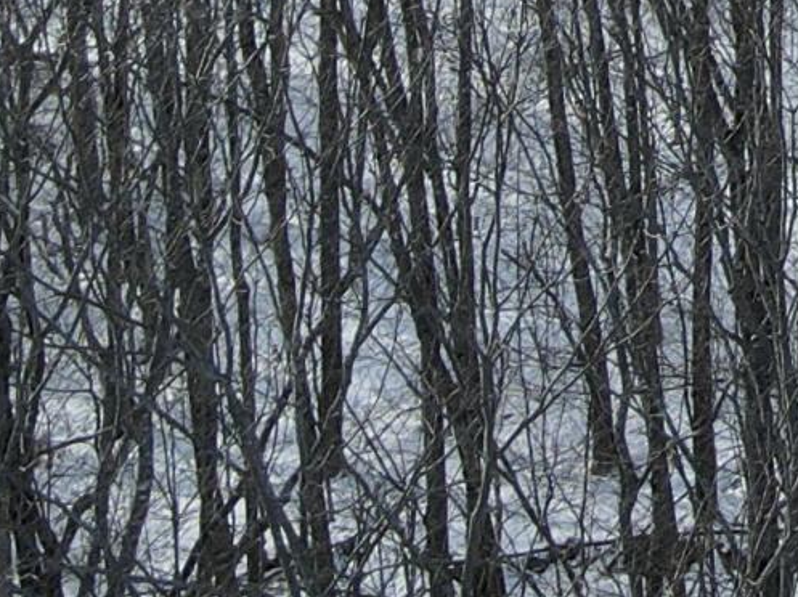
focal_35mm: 145
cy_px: -1035
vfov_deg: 8.8
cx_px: 1890
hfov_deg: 11.4
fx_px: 3340
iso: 100
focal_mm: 4.5
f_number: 2.8
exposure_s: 1/350
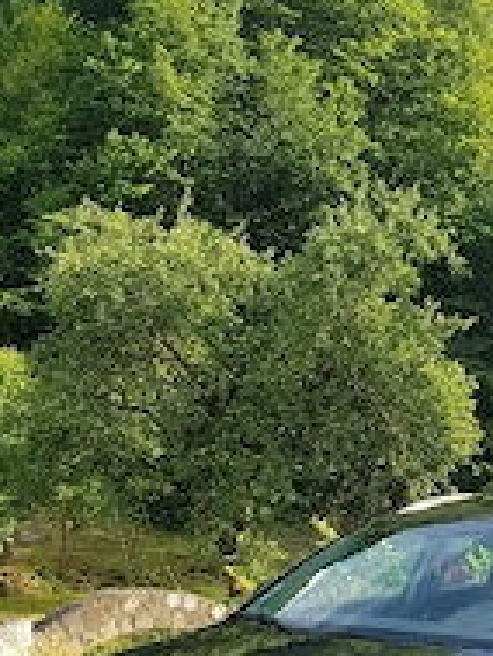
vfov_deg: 33.5
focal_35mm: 55
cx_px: 399
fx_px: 1043
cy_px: 559
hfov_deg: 26.1
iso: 40
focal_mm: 4.2
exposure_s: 1/476
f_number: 1.7
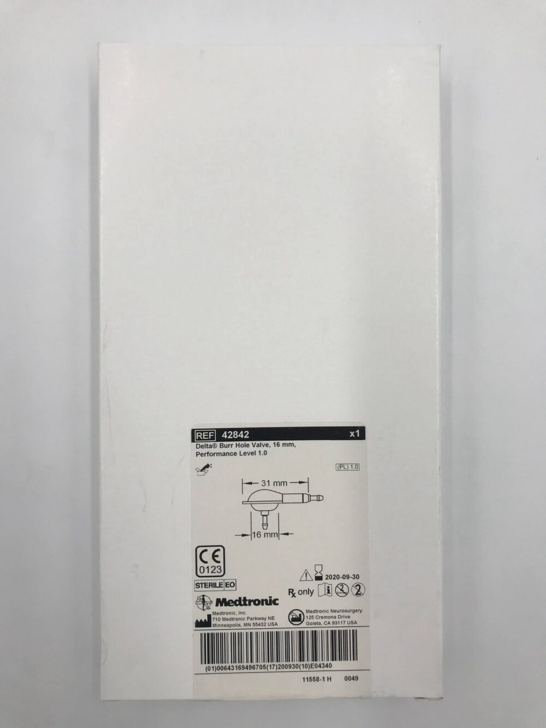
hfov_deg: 49.8
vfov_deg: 63.4
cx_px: 273
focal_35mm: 28
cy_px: 364
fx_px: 589
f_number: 1.8
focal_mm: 3.99
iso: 20
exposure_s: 1/299
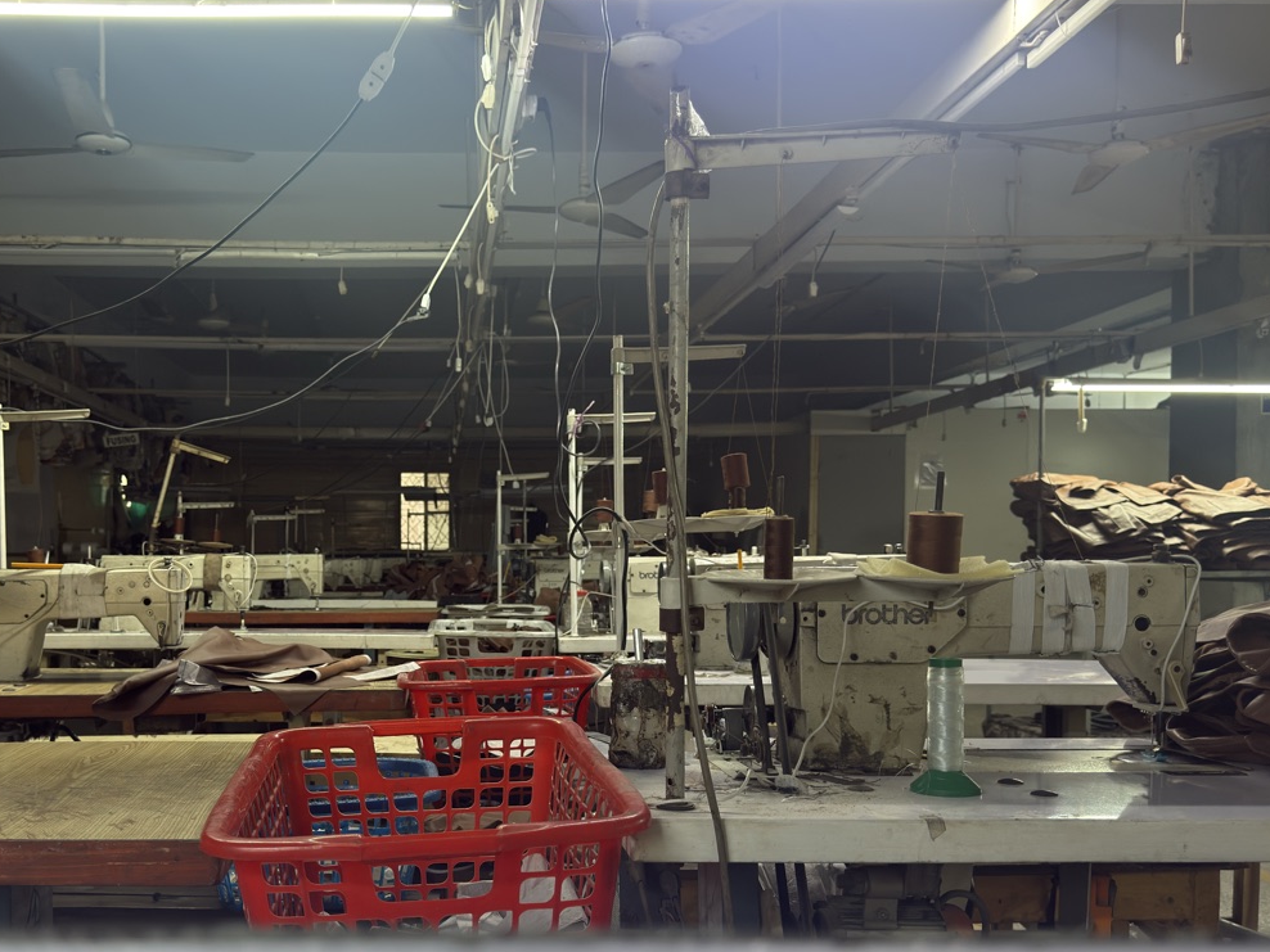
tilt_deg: -1.9
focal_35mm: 34
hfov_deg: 53.1
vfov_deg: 41.5
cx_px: 449
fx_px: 1247
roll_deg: -0.1
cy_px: 599
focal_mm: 6.76
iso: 200
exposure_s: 1/50
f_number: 1.78
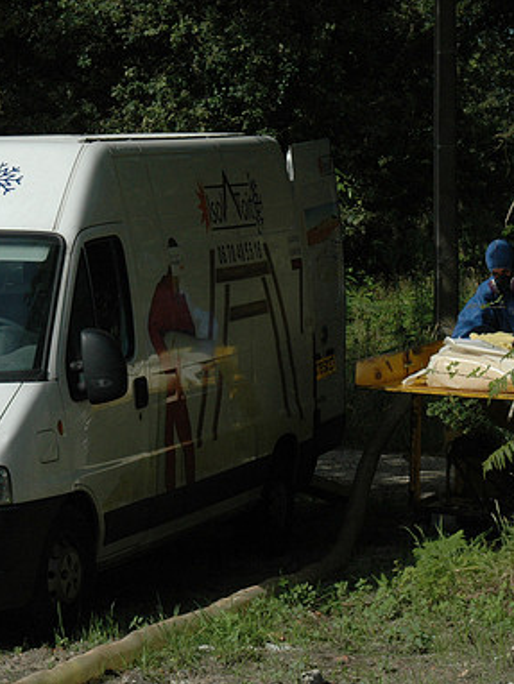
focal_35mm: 175
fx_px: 3461
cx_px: 138
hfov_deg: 8.5
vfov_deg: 11.3
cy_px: 342
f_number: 13
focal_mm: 80
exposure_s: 1/500
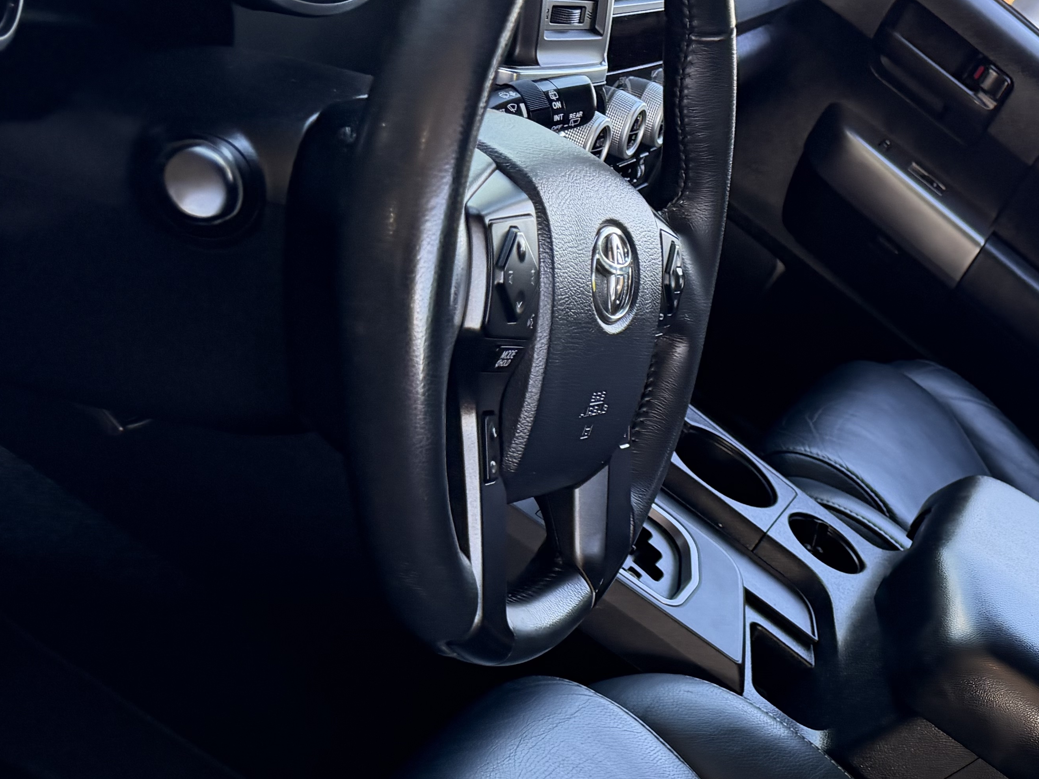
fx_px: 1561
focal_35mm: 52
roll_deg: -43.8
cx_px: 1078
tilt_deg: -24.8
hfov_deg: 33.2
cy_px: 805
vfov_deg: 26.3
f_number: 1.78
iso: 200
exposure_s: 1/180
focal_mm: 6.76
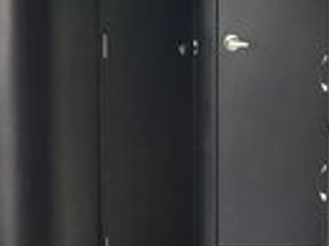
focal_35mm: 171
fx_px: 1624
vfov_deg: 8.6
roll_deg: +3.1
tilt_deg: -12.3
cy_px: 249
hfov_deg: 11.1
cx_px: -188
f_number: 1.8
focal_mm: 3.99
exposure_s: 1/24
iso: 40
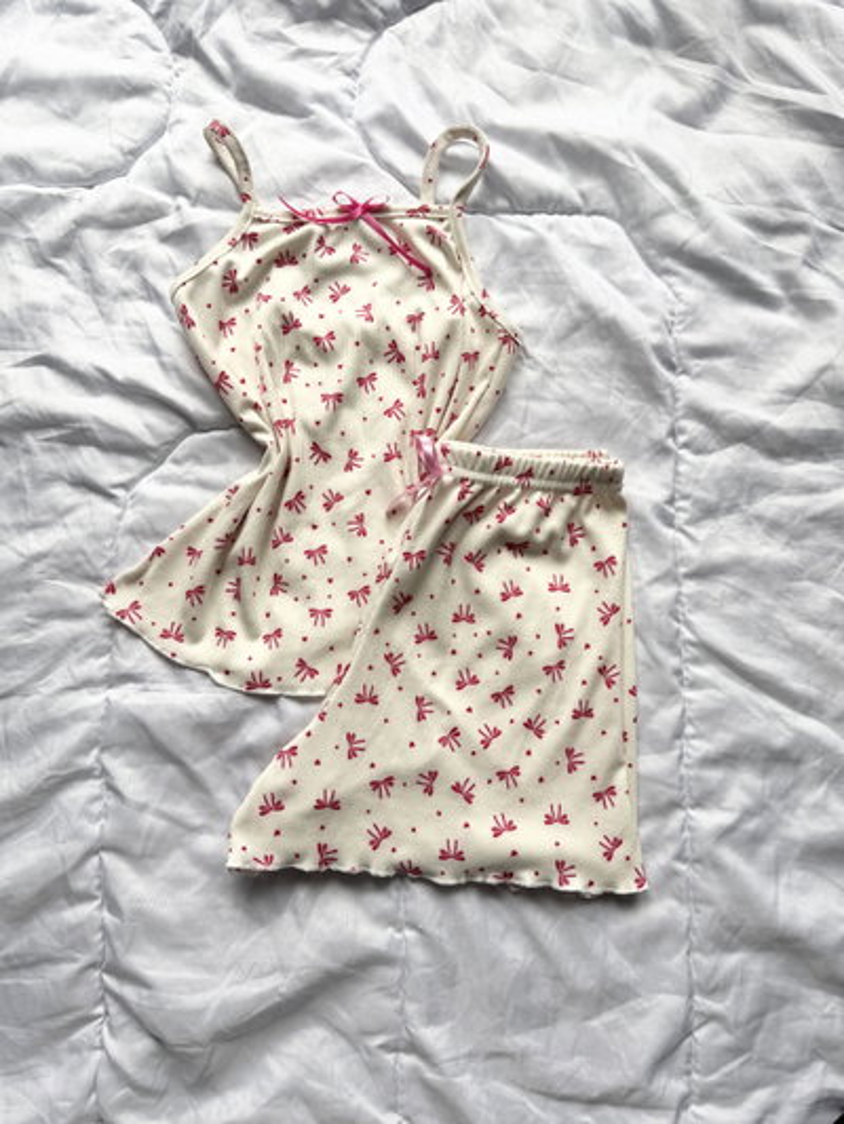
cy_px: 562
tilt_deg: -84.7
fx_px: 780
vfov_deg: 71.6
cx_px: 422
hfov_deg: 56.8
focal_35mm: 24
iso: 80
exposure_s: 1/391
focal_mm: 6.76
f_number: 1.78
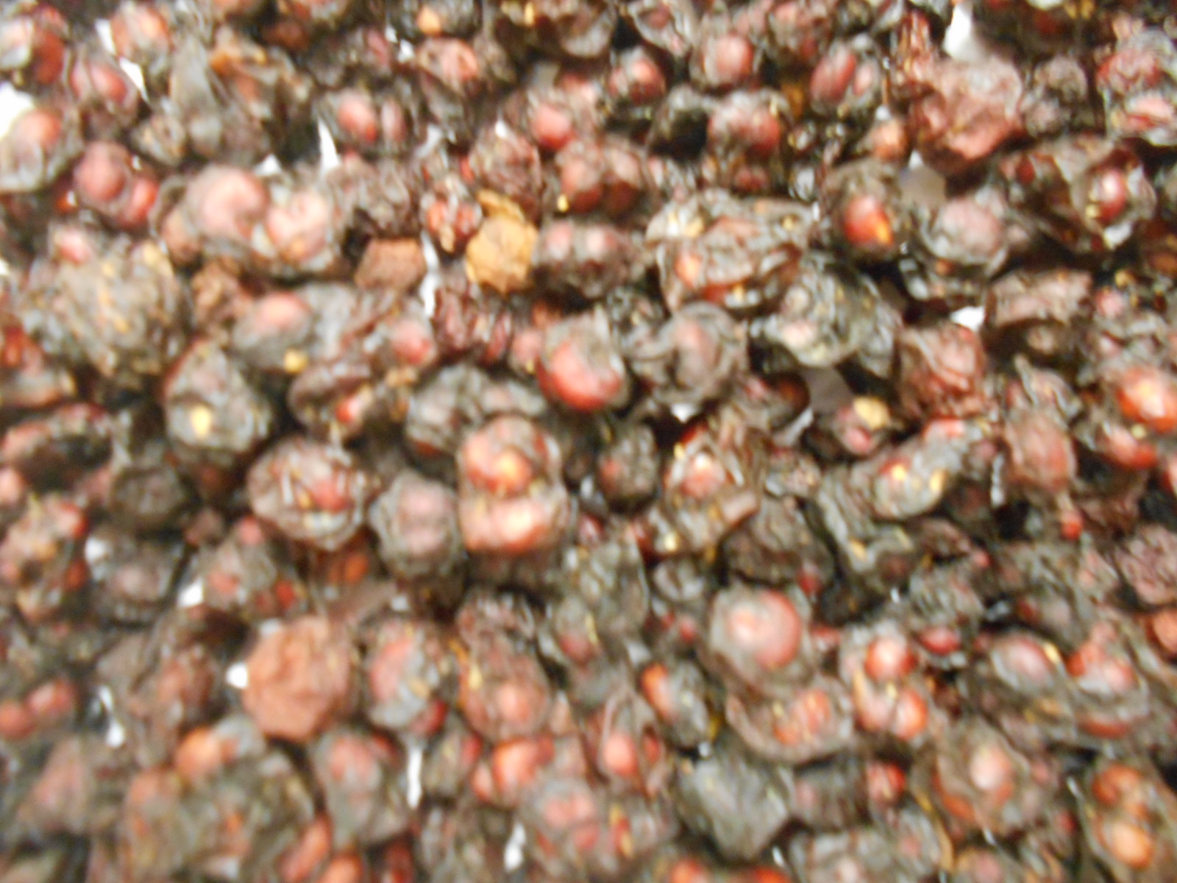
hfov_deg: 60.0
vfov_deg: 46.8
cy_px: 442
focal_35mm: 30
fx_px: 1020
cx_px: 588
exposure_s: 1/2.5
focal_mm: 5.1
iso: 800
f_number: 3.4
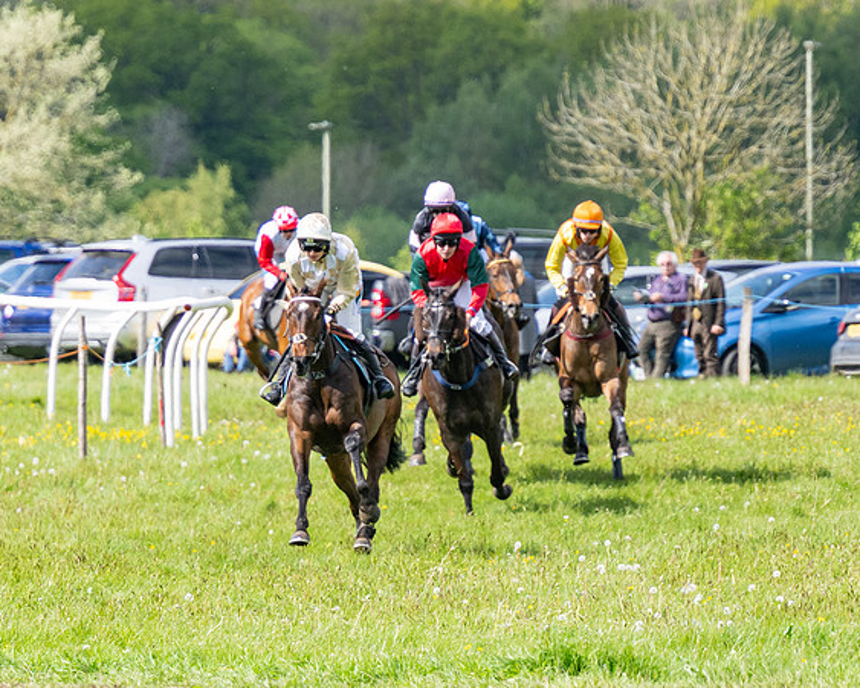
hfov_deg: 4.2
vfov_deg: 3.4
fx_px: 11654
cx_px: 256
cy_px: 435
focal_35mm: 458
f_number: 4
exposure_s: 1/2500
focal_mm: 200
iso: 400
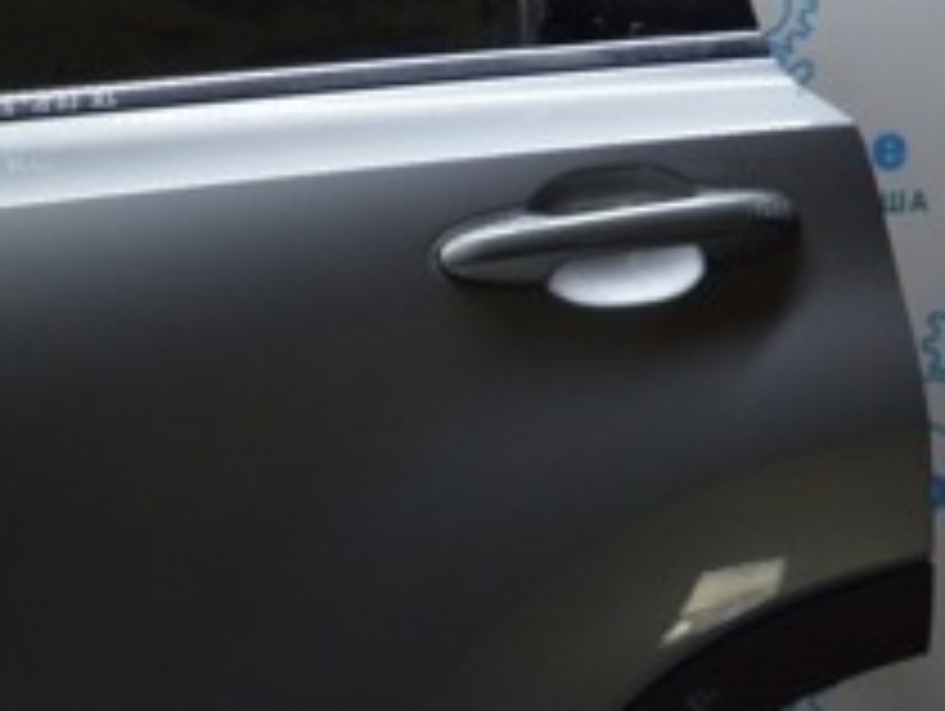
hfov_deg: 23.2
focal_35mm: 79
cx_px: -99
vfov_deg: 18.6
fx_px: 2159
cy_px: 511
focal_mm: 18
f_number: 3.5
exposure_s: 1/200
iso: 400
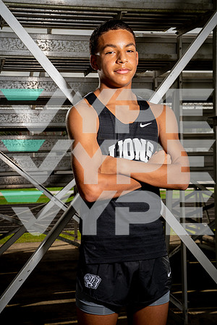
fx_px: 633
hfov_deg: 19.5
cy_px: 162
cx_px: 108
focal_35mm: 70
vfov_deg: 28.8
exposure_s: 1/125
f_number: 10
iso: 100
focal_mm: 70
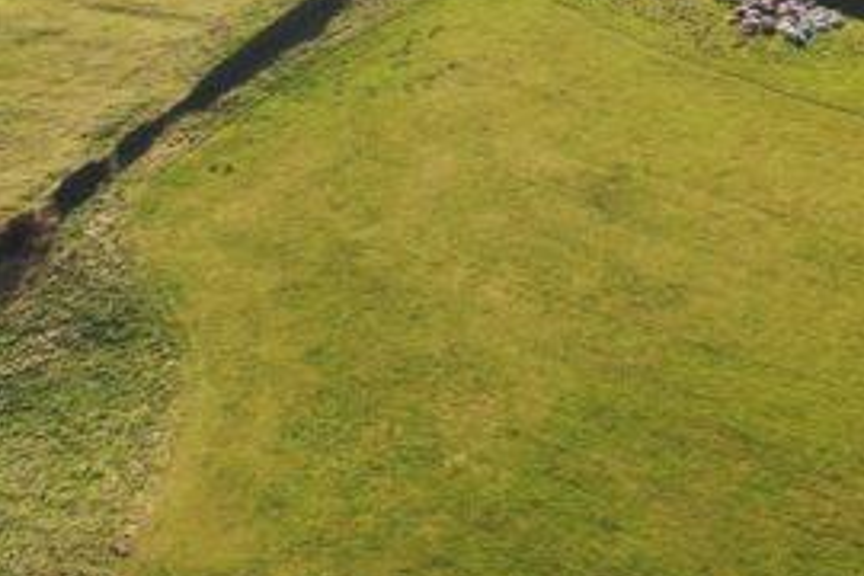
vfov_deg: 12.7
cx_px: 1379
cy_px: -78
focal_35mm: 106
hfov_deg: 17.0
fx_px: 2544
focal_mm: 10.26
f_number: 3.5
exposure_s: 1/60
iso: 400
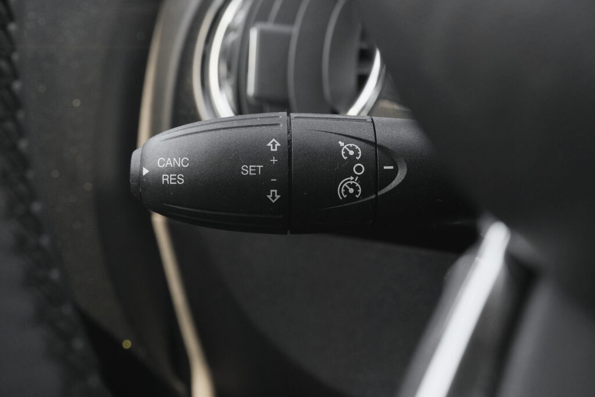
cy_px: 198
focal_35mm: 51
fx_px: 843
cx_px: 298
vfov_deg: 26.5
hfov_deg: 38.9
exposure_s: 1/60
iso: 2000
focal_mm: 34.3
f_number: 9
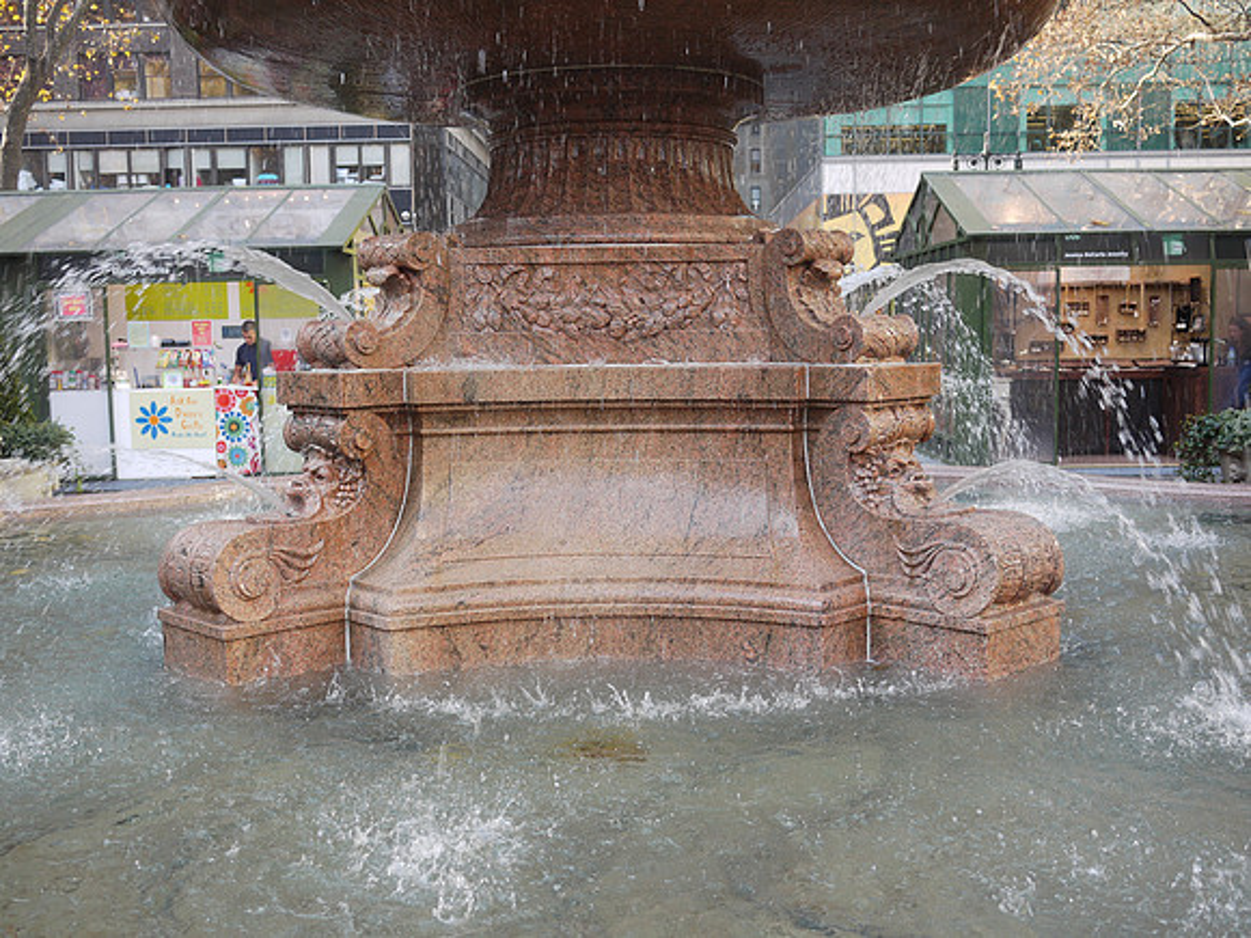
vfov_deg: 36.0
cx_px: 626
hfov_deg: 46.8
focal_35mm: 40
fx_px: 1446
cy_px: 469
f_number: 2.8
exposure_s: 1/125
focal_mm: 20
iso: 100
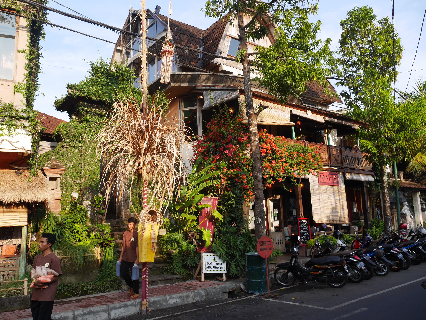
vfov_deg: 49.8
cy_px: 160
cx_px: 213
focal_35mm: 28
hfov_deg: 63.4
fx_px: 345
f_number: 5.6
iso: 200
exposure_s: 1/250
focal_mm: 14
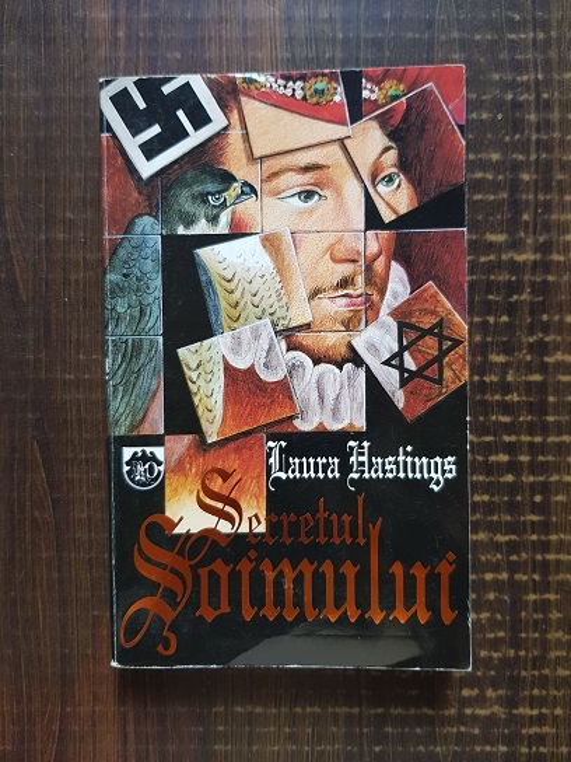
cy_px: 381
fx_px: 572
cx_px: 286
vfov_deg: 67.3
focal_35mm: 26
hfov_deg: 53.1
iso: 200
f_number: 1.7
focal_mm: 4.3
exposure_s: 1/14
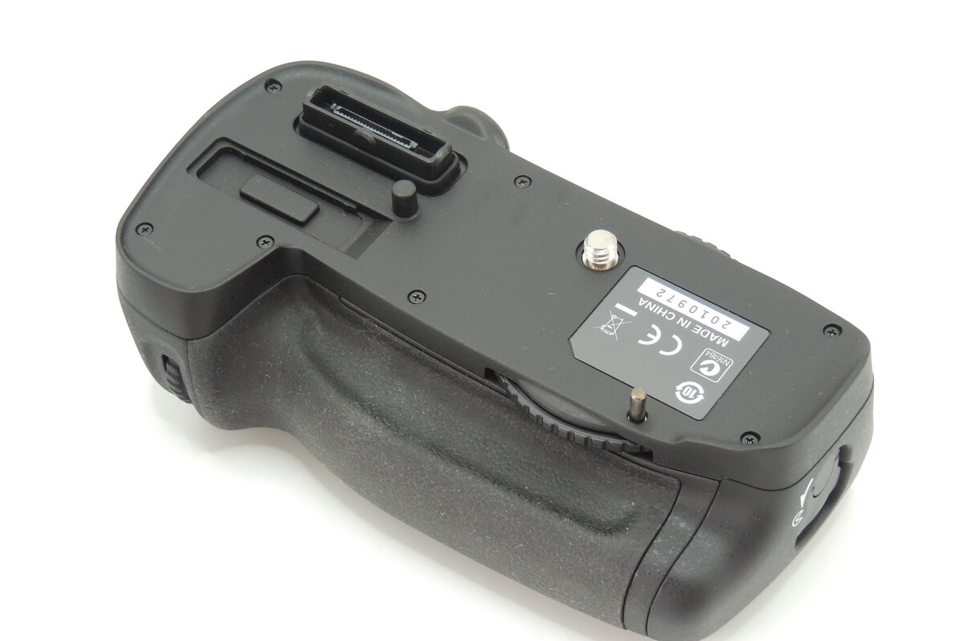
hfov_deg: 22.9
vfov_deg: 15.4
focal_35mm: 89
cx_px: 482
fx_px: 2376
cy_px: 347
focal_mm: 15.1
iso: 400
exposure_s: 1/30
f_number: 4
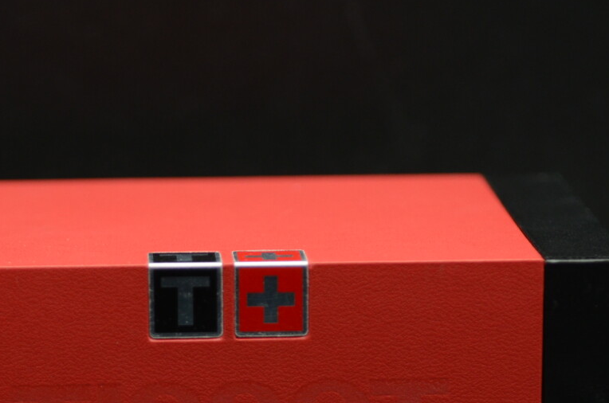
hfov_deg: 12.5
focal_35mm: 165
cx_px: 220
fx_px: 2785
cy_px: 339
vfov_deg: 8.3
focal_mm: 60
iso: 800
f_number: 3.2
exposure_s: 1/500
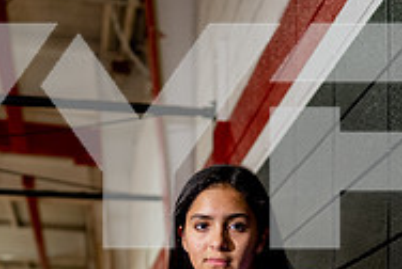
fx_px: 828
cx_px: 235
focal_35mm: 74
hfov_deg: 27.3
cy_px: 396
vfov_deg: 16.9
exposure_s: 1/640
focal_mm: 24
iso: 200
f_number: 1.4
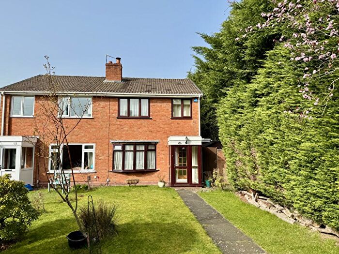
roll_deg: -0.8
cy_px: 127
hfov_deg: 71.6
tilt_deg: +4.5
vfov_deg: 56.8
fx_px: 235
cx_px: 170
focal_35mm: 24
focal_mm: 6.76
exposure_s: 1/3096
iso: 80
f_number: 1.78
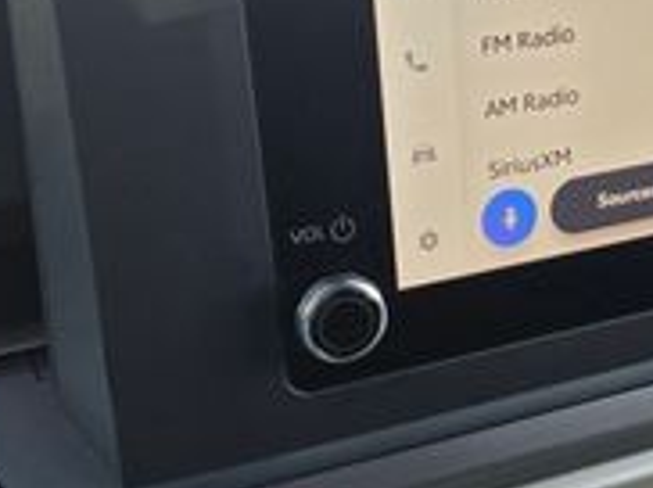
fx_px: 1526
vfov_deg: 18.1
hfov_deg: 23.5
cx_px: 581
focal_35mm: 81
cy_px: 319
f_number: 1.8
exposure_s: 1/180
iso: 80
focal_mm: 5.4
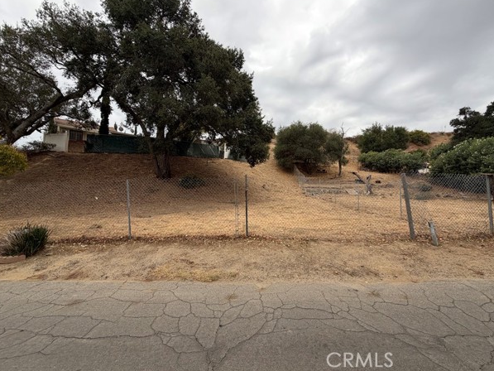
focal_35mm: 15
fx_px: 214
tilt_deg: +4.6
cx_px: 259
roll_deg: -1.4
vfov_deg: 81.7
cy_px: 173
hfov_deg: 98.1
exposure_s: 1/413
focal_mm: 2.22
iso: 64
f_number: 2.2
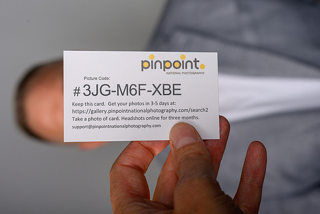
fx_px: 564
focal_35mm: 63
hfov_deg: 31.7
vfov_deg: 21.4
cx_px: 167
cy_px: 82
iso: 200
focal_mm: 50
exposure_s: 1/200
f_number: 8
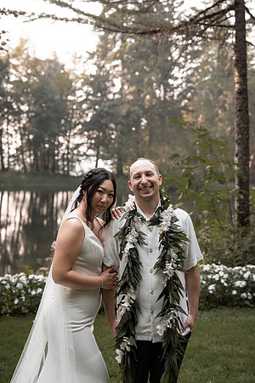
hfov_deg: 26.0
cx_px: 128
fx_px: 552
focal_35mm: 52
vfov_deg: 38.2
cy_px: 192
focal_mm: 52
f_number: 3.5
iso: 200
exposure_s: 1/320
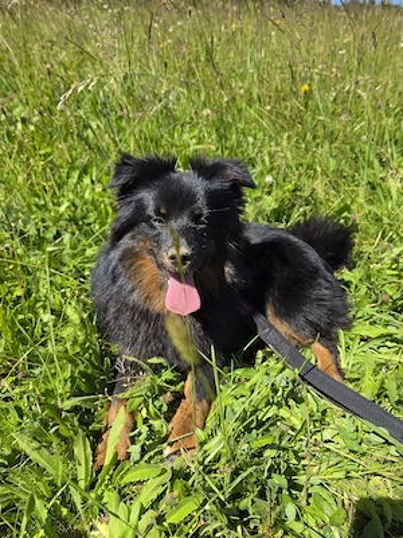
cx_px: 202
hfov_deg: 58.9
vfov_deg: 73.9
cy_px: 269
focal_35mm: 23
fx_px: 357
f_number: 1.7
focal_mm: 6.3
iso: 80
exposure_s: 1/5000
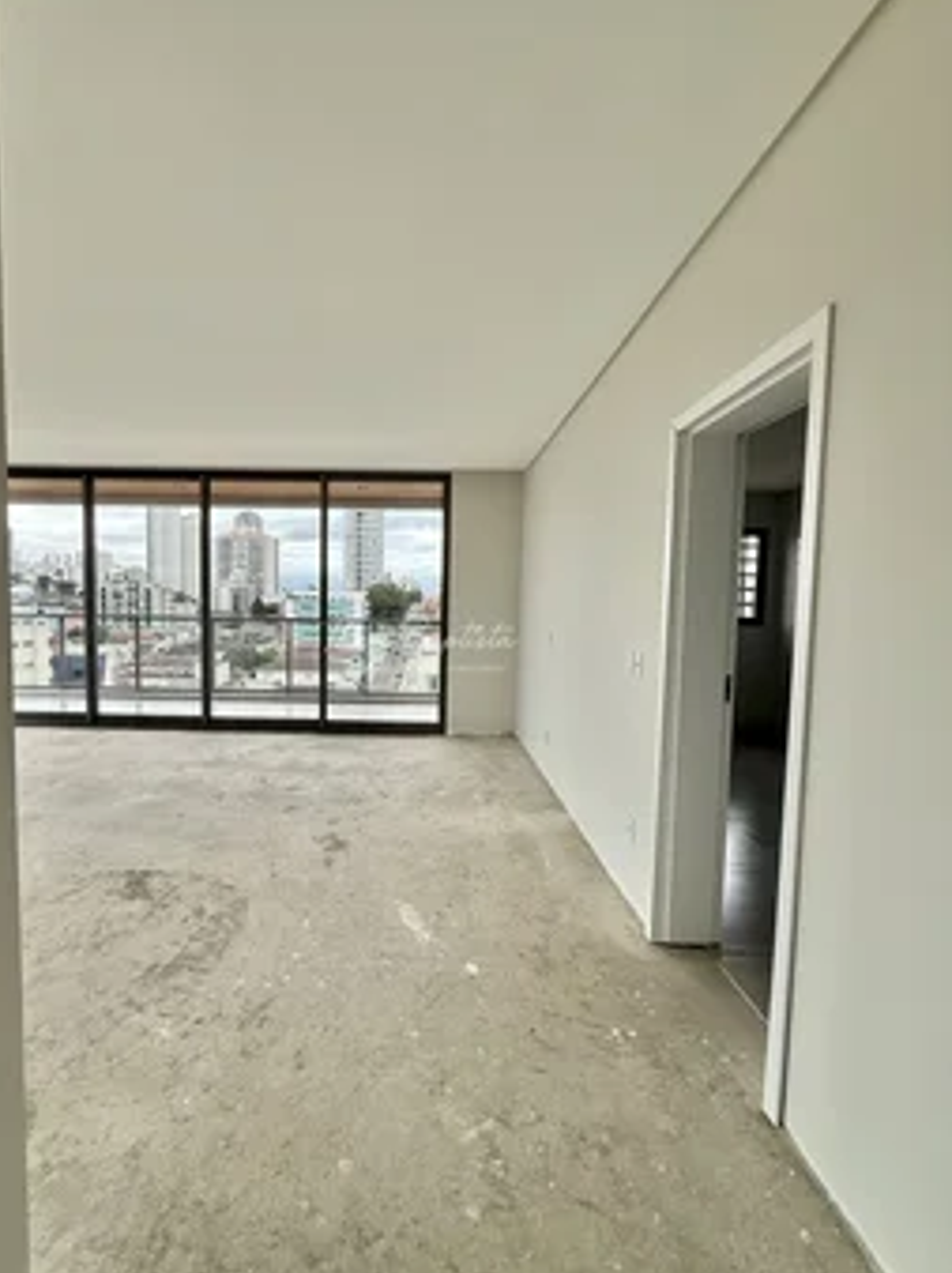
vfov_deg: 94.5
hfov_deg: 77.7
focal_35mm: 16
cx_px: 418
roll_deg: -3.2
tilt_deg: -2.4
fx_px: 587
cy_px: 644
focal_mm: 2.22
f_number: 2.2
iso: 64
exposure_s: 1/475
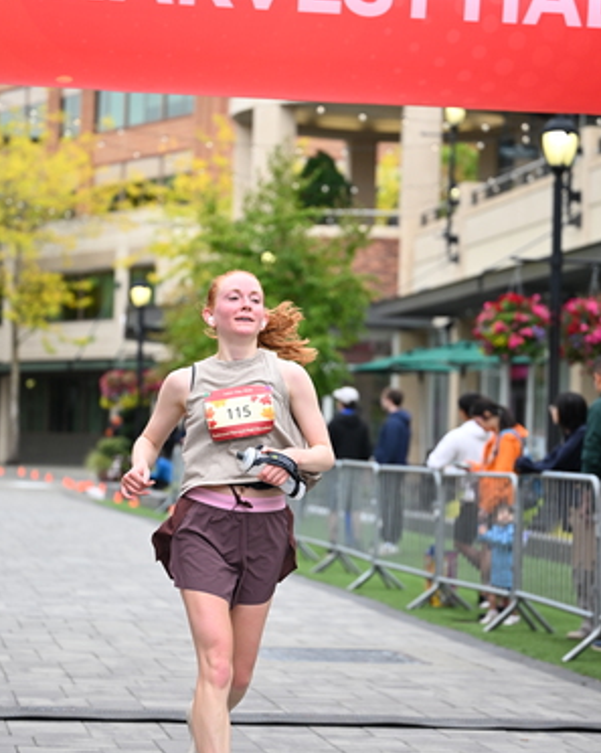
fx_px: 2382
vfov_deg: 18.0
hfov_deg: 14.4
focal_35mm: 107
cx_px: 309
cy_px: 348
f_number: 2.8
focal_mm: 77
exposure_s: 1/2000
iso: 640
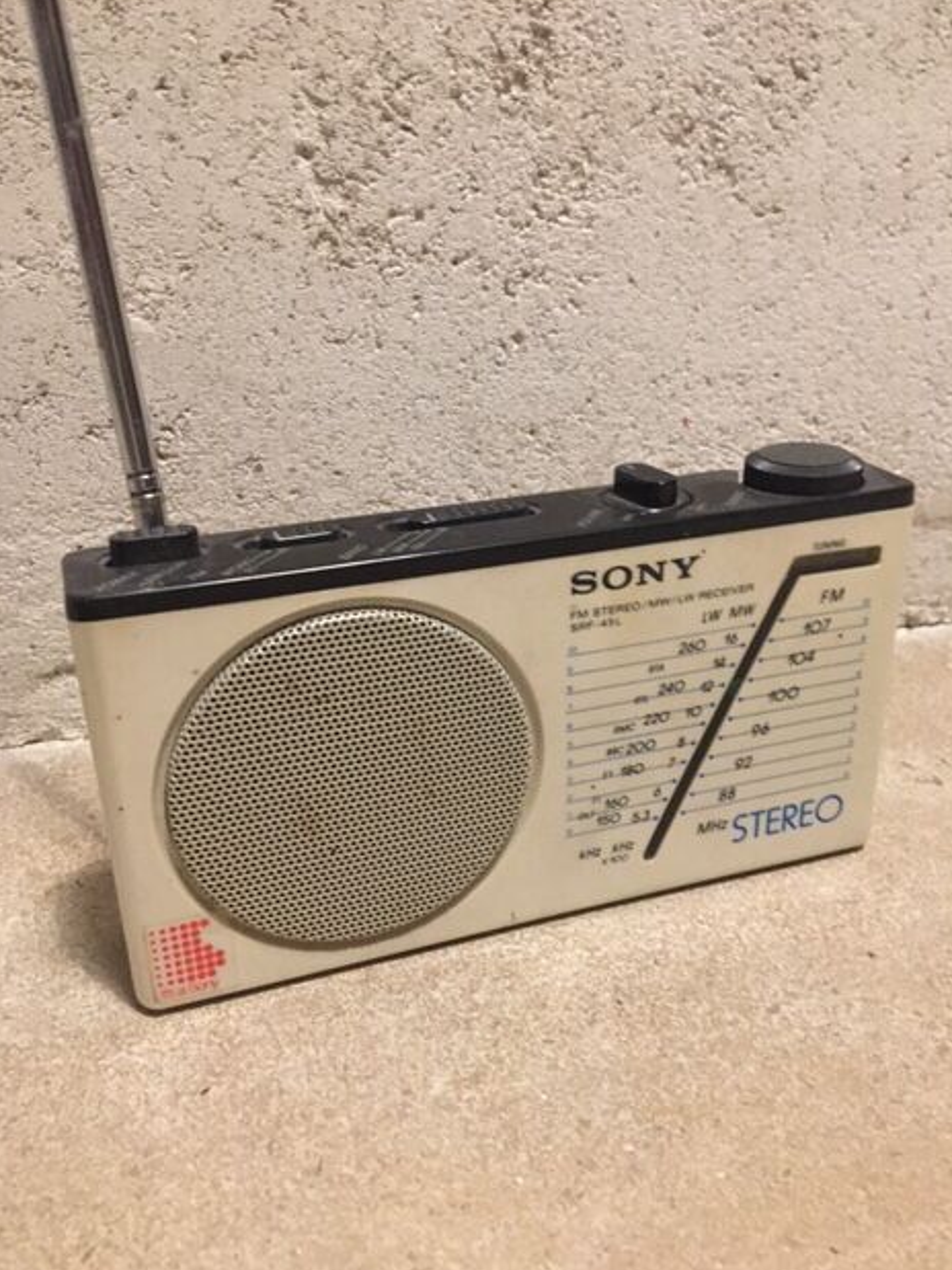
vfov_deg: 60.0
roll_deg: +1.9
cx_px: 476
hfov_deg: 46.8
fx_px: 1100
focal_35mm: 30
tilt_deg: -24.3
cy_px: 646
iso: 400
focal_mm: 4.15
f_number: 2.2
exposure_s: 1/17
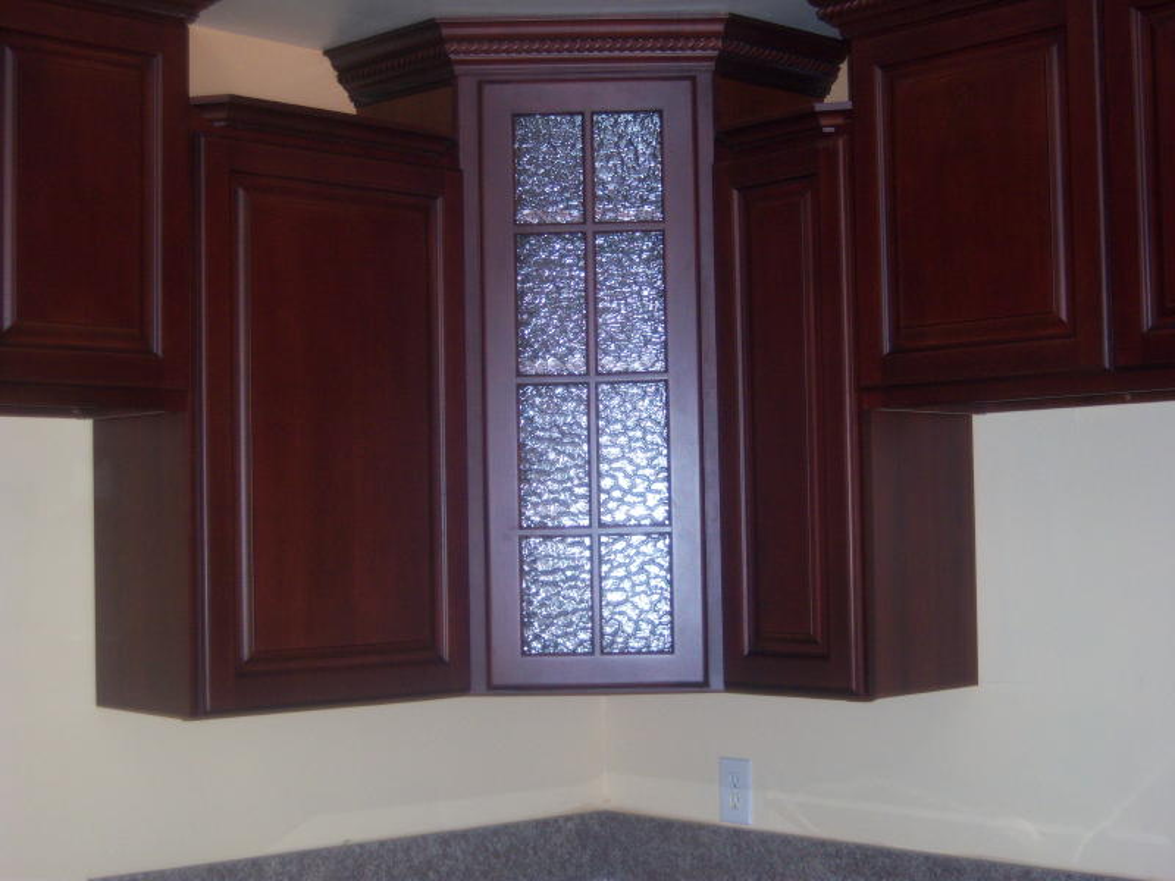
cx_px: 588
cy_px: 440
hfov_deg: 34.3
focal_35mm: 56
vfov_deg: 26.1
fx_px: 1901
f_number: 3.4
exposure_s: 1/60
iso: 200
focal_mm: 11.7
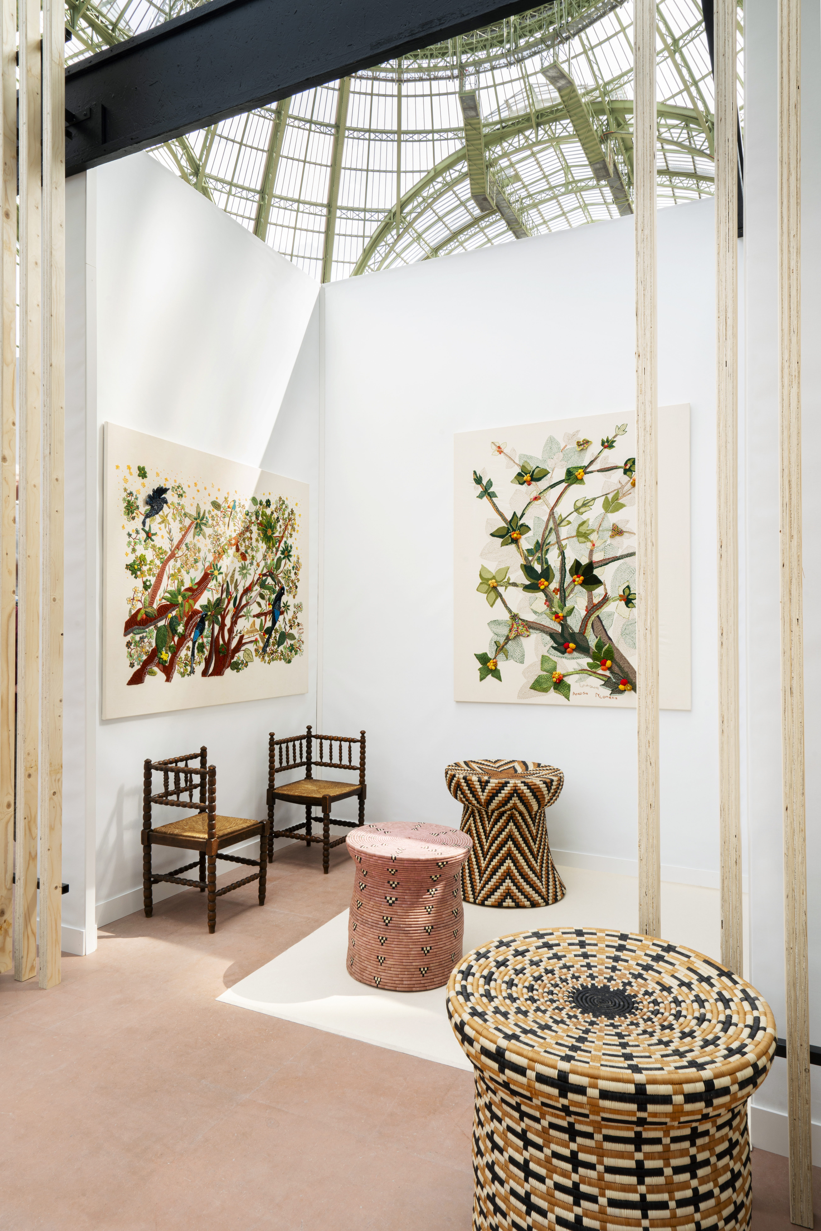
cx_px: 410
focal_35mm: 21
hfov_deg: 59.5
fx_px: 718
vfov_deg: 81.2
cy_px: 616
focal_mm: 21
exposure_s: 1/6
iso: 125
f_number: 18
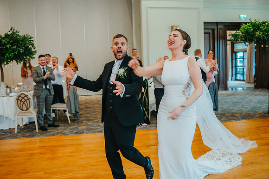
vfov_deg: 37.9
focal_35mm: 35
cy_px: 90
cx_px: 134
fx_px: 262
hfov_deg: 54.4
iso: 1600
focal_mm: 35
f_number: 2.8
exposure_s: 1/125
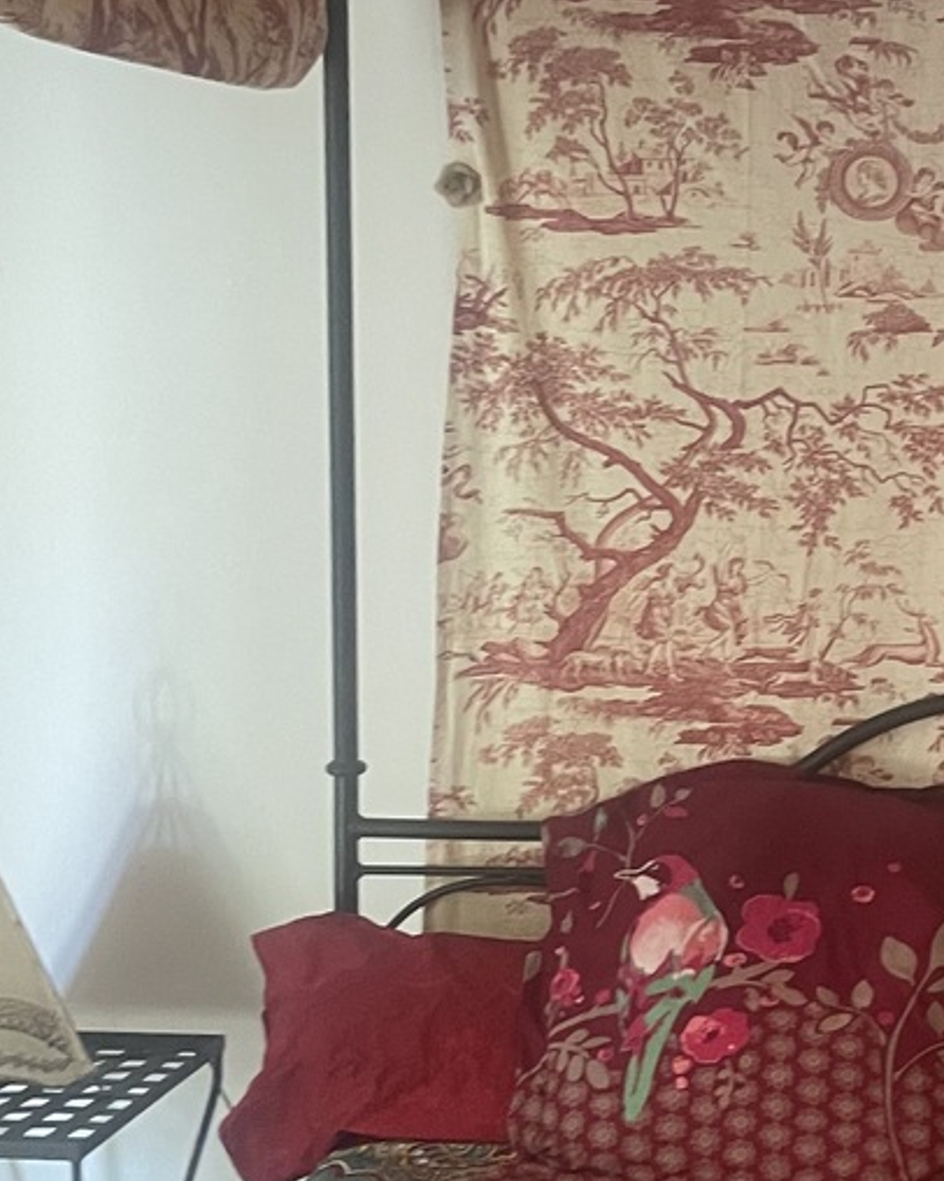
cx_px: 1221
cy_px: 518
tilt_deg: -4.2
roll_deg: -0.1
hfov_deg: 19.6
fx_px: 2516
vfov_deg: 26.4
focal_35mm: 72
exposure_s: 1/50
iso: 500
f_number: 1.6
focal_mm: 4.2
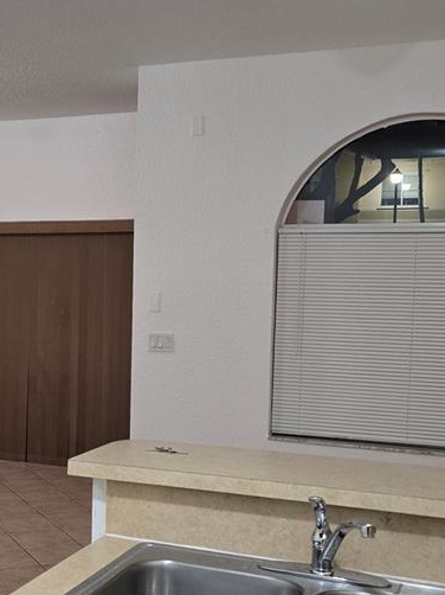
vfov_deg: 34.8
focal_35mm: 55
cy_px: 353
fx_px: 944
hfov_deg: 25.8
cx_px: 53
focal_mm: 6.3
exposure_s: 1/40
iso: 250
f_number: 1.7
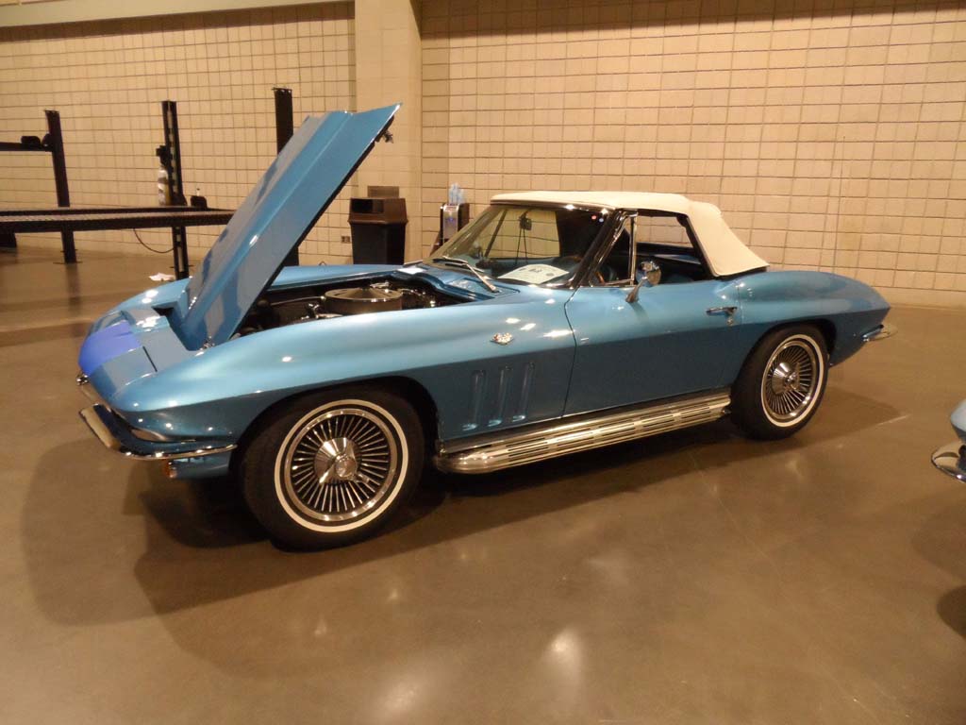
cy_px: 362
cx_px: 483
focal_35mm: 24
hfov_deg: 71.6
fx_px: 670
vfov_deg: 56.8
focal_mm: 4
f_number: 3.2
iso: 480
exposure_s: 1/30
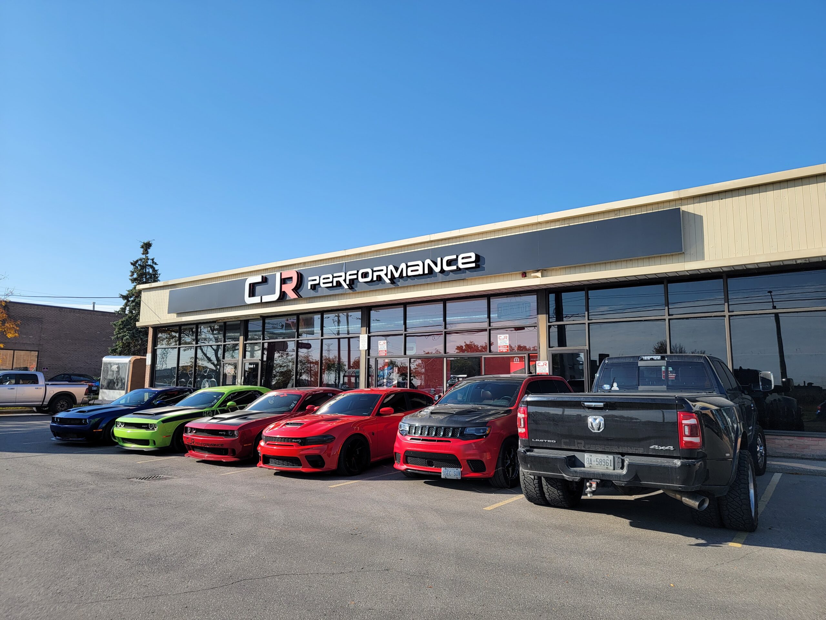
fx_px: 573
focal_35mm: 24
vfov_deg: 56.8
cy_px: 310
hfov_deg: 71.6
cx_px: 413
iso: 16
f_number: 1.8
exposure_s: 1/688
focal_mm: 6.7
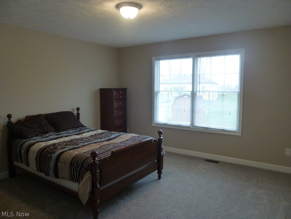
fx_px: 210
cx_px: 146
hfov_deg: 69.4
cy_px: 110
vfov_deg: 54.9
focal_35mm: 25
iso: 400
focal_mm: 4.5
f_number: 3.1
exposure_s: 1/50
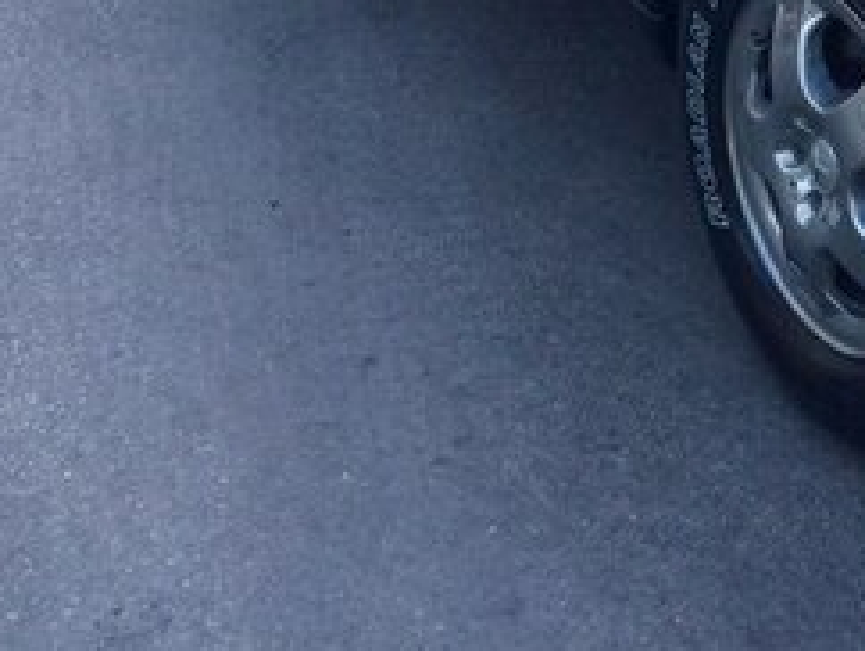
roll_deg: +1.2
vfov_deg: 17.5
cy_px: -202
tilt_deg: -18.6
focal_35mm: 79
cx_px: 1065
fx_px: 1976
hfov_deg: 22.5
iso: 32
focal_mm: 4.15
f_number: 2.2
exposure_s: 1/185
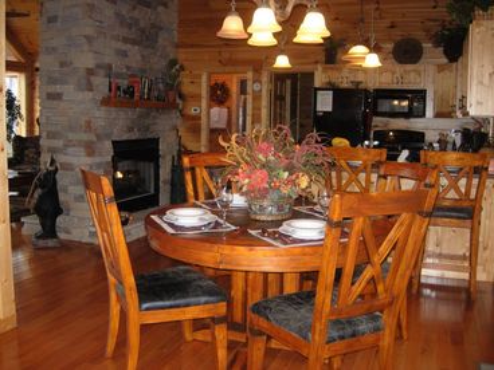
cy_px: 185
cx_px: 247
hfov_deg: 51.4
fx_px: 514
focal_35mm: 36
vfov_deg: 39.7
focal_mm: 7.5
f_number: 2.7
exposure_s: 1/181
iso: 200
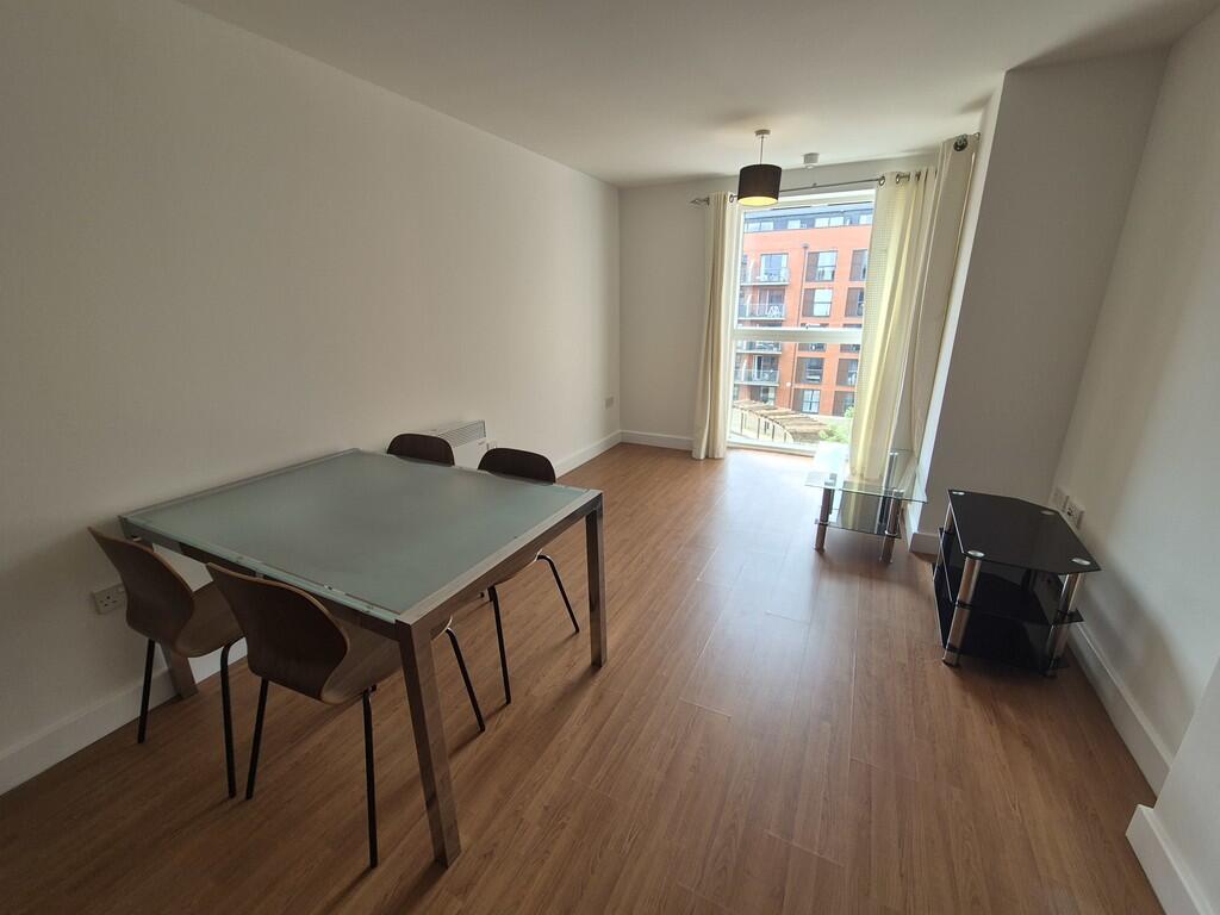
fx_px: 458
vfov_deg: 89.9
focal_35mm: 13
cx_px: 610
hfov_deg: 106.2
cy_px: 458
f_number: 2.2
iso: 50
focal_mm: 2.2
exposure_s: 1/100
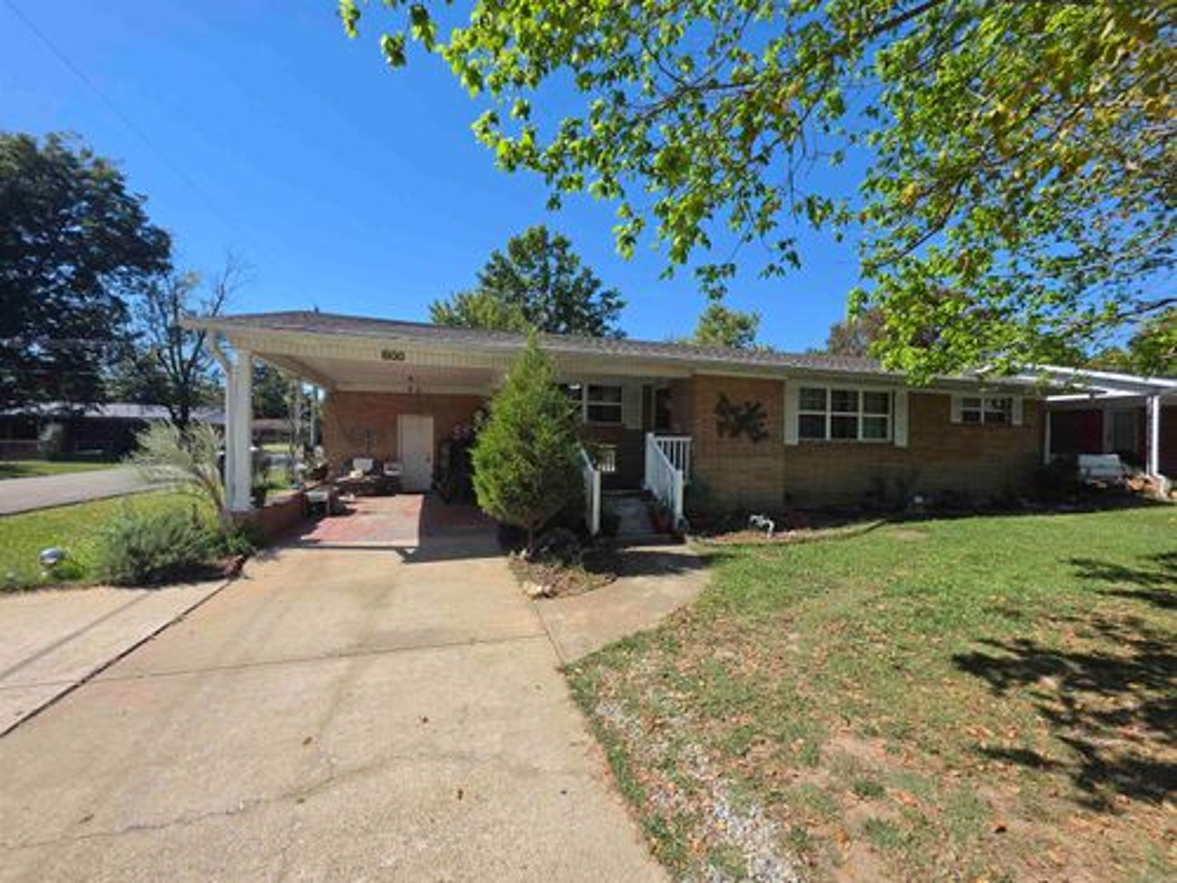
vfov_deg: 89.9
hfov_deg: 106.2
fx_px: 442
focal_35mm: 13
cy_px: 442
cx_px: 588
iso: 32
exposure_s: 1/1484
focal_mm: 2.2
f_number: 1.9
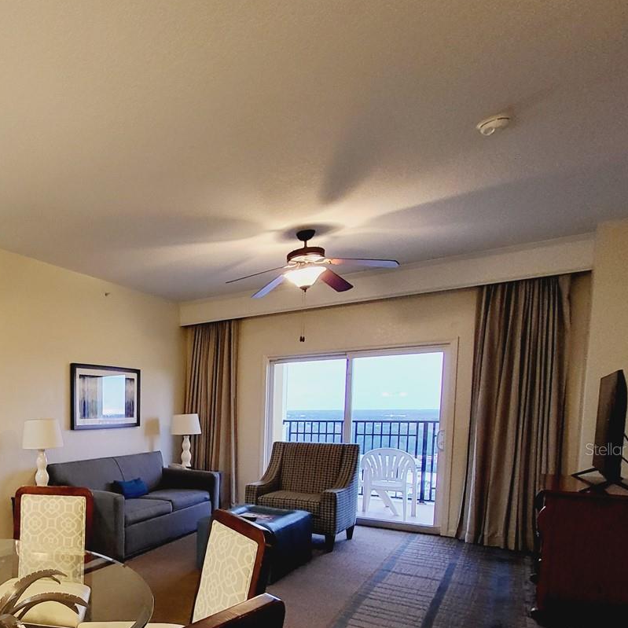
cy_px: 449
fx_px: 472
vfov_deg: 64.3
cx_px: 31
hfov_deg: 55.4
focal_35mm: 23
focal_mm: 1.74
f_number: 2.2
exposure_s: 1/60
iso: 250
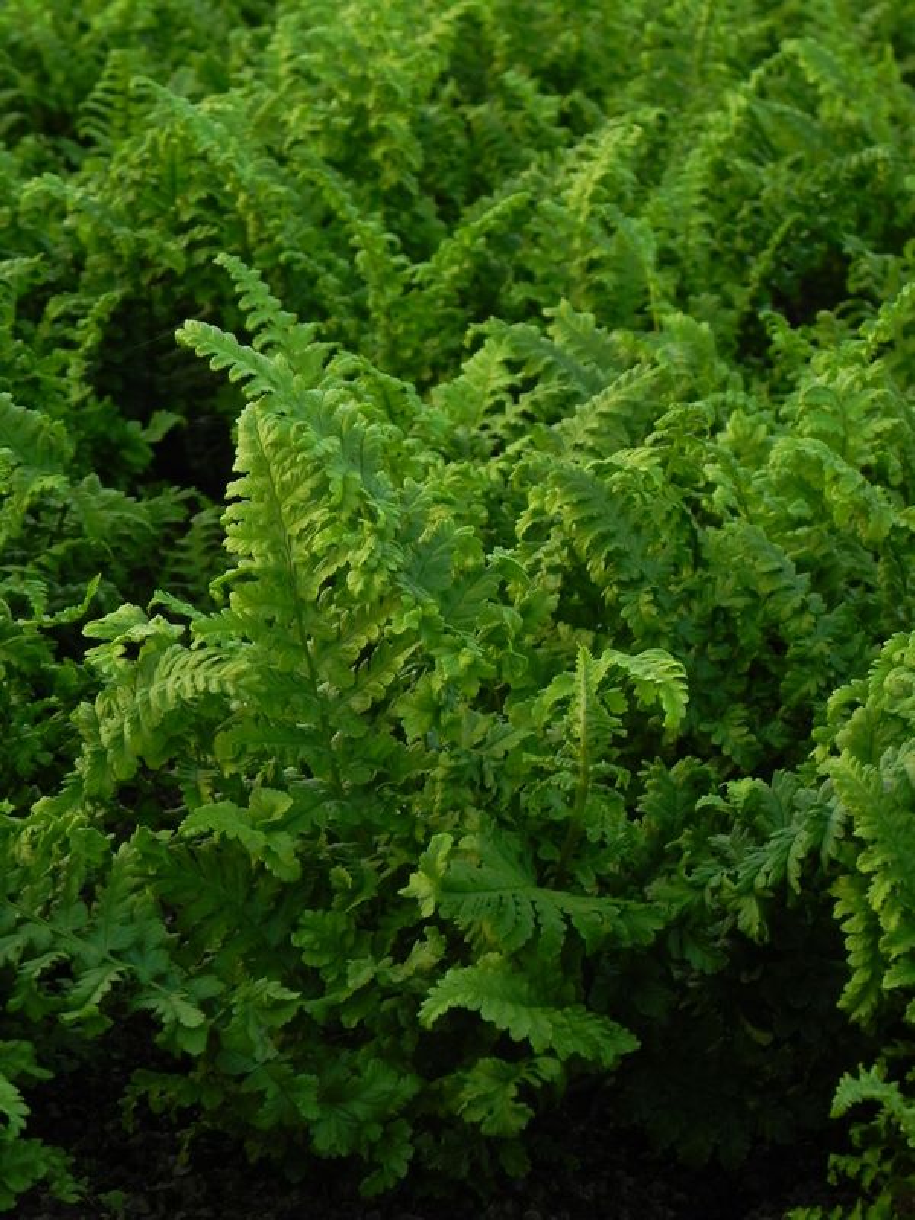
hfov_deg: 14.1
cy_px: 610
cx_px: 458
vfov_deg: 18.7
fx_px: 3701
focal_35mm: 105
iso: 160
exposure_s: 1/20
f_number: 4.5
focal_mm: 18.8
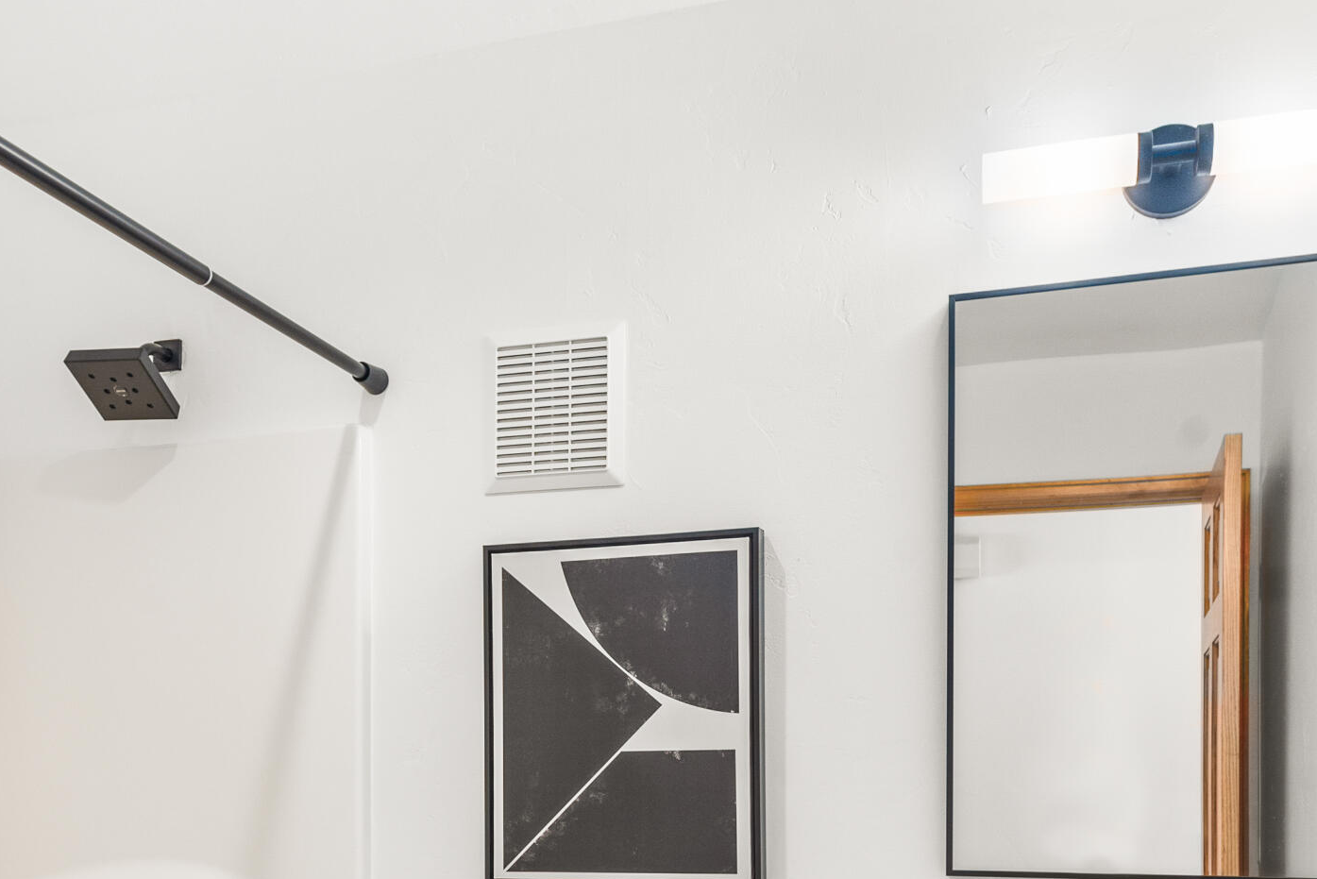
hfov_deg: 45.0
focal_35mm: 43
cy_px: 816
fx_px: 1573
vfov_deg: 29.7
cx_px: 491
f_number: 7.1
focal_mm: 20
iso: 400
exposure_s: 1/3
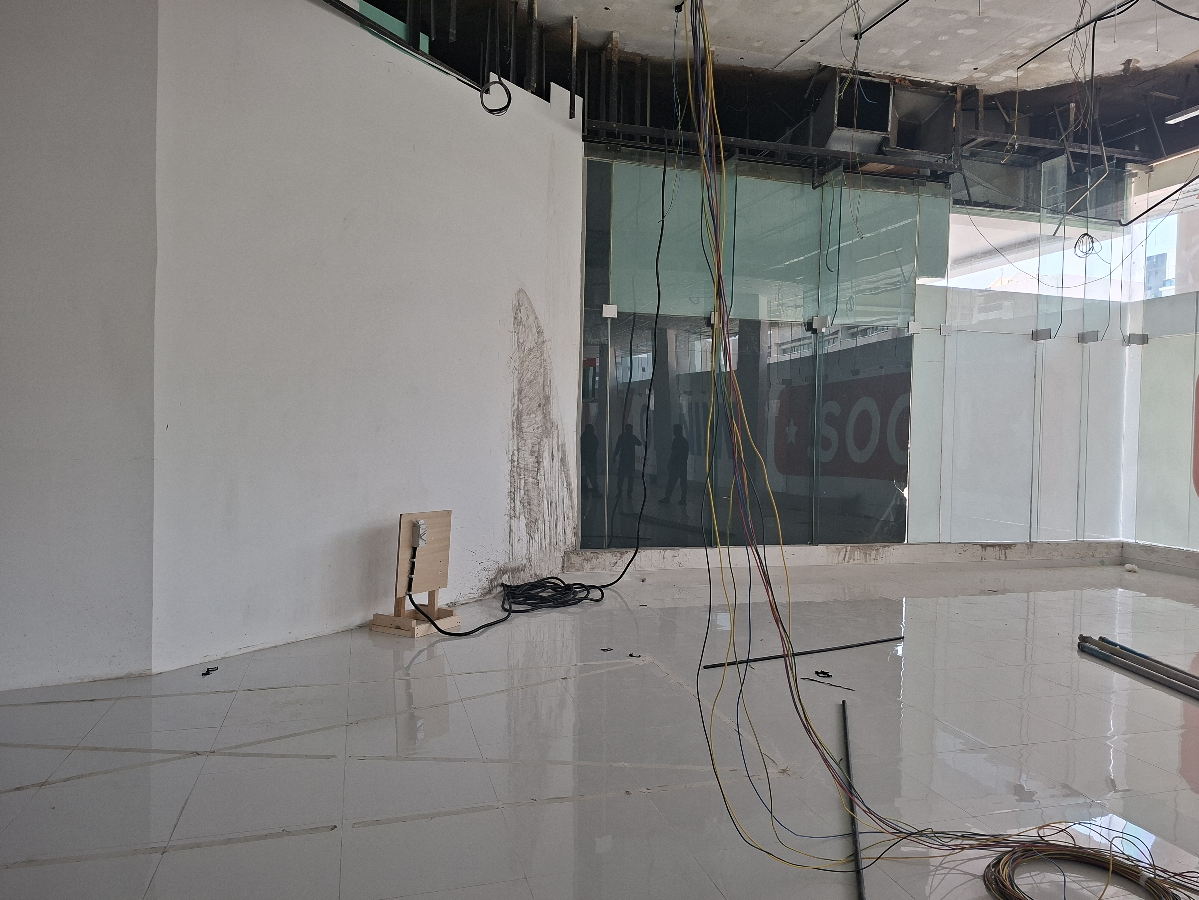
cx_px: 600
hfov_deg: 73.9
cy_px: 450
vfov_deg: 58.9
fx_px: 797
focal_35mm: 23
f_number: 1.8
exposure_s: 1/130
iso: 50
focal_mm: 5.54
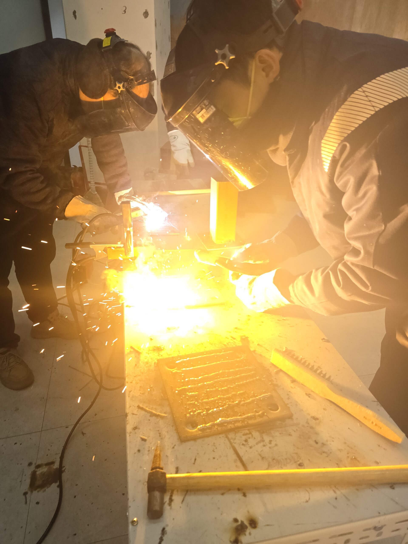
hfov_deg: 58.9
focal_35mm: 23
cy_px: 272
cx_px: 204
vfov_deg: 73.9
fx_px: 361
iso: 160
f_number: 1.7
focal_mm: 6.3
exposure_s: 1/180
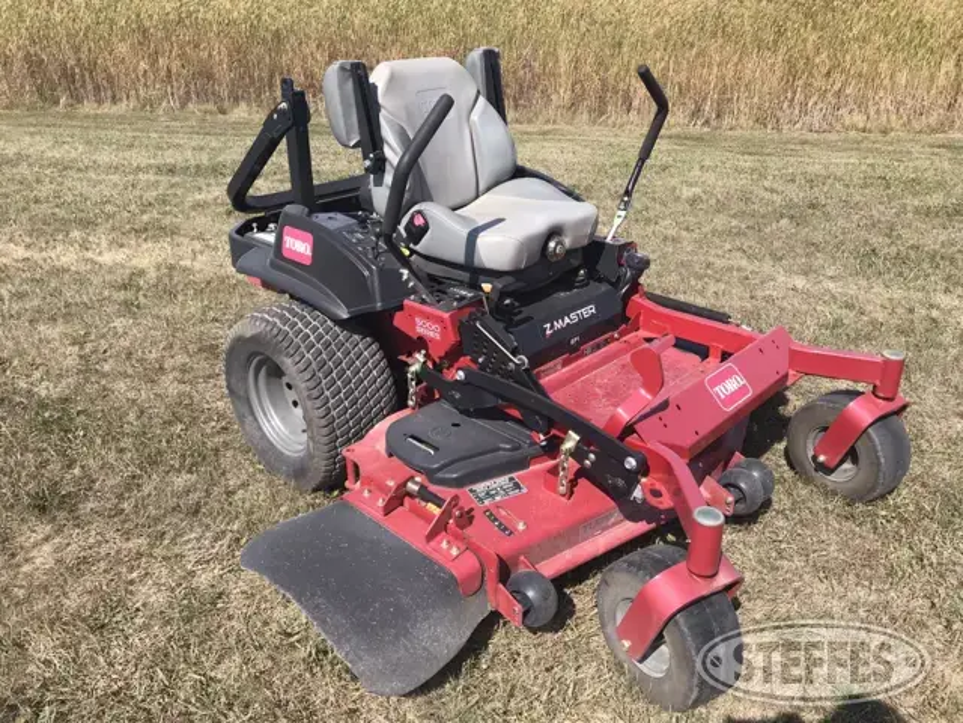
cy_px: 362
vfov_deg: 49.7
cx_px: 482
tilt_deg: -27.4
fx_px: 779
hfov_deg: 63.4
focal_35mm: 28
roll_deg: -0.1
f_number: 1.8
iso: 20
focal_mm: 3.99
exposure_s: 1/1623
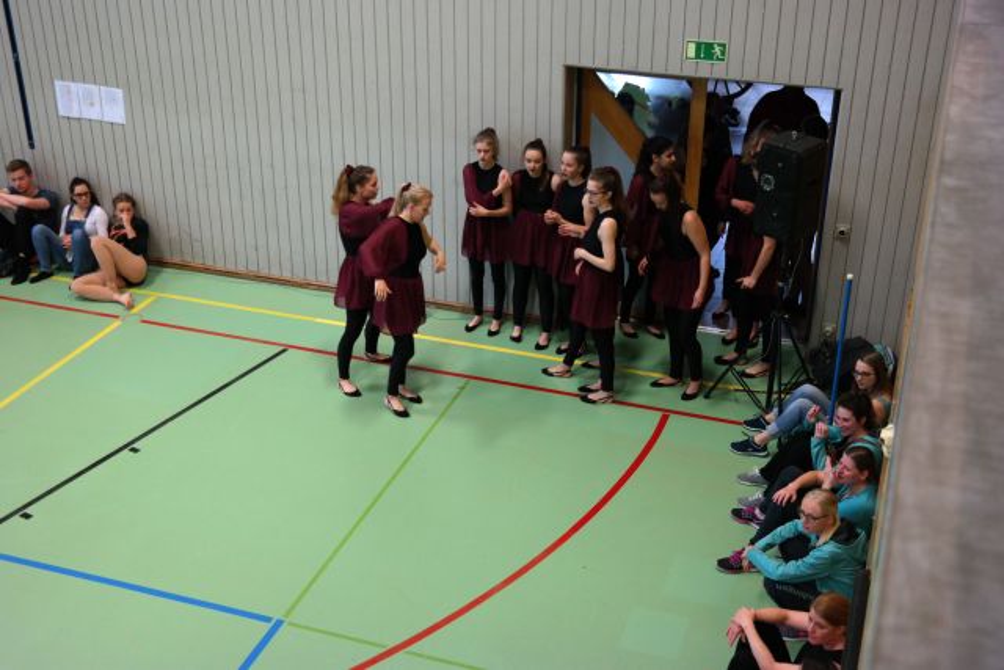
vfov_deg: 29.3
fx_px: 1283
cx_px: 502
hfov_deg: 42.7
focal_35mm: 46
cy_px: 335
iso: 800
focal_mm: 30
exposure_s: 1/50
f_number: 4.5
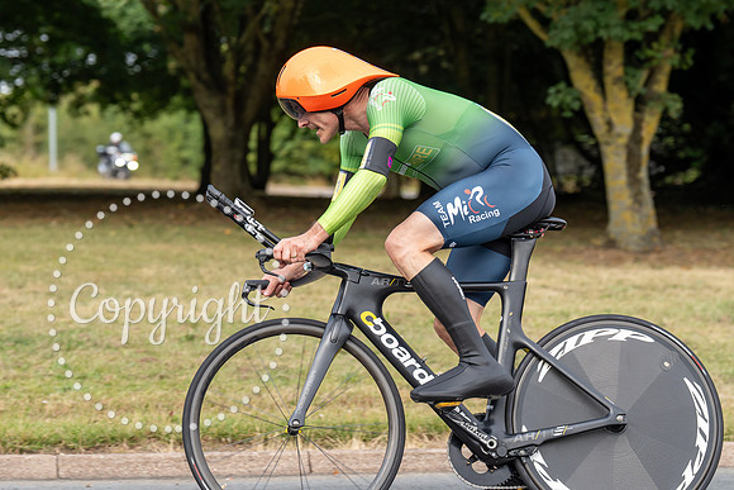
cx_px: 278
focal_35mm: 136
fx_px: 2780
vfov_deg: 10.1
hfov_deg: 15.0
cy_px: 175
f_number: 4
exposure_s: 1/1000
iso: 400
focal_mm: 106
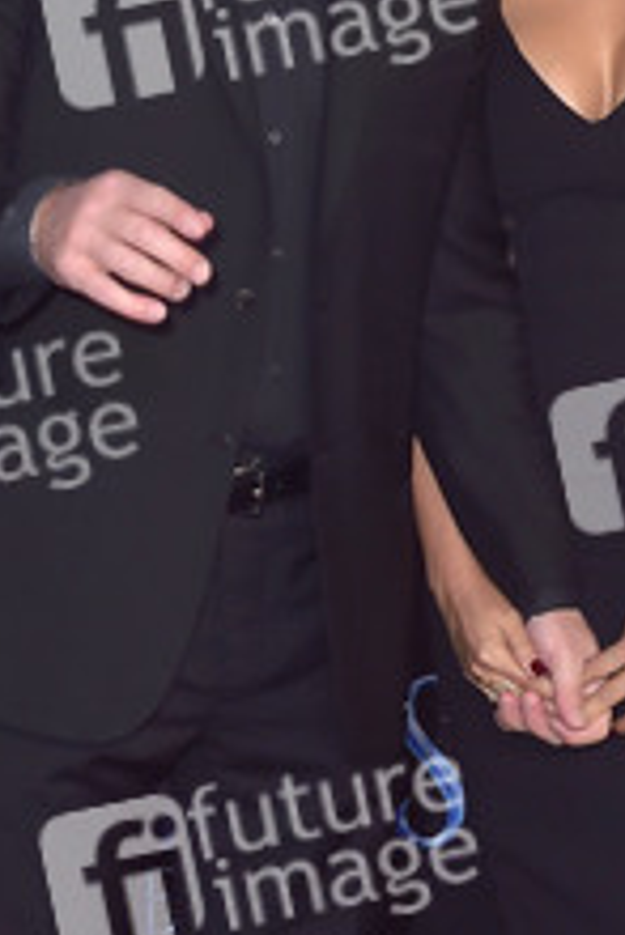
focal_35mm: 100
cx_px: 385
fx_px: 2600
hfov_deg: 13.7
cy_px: 221
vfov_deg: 20.2
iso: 400
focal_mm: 55
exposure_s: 1/250
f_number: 6.3
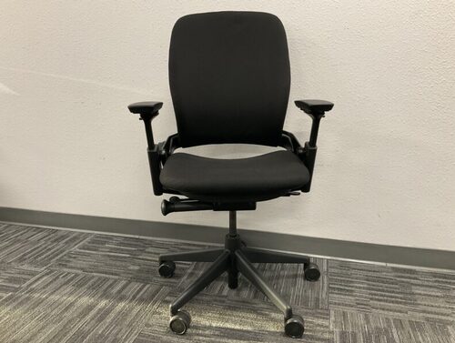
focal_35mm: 29
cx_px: 228
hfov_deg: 61.6
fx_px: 382
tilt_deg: -13.4
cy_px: 172
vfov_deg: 48.4
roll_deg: +0.1
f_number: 1.8
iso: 200
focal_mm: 3
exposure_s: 1/60
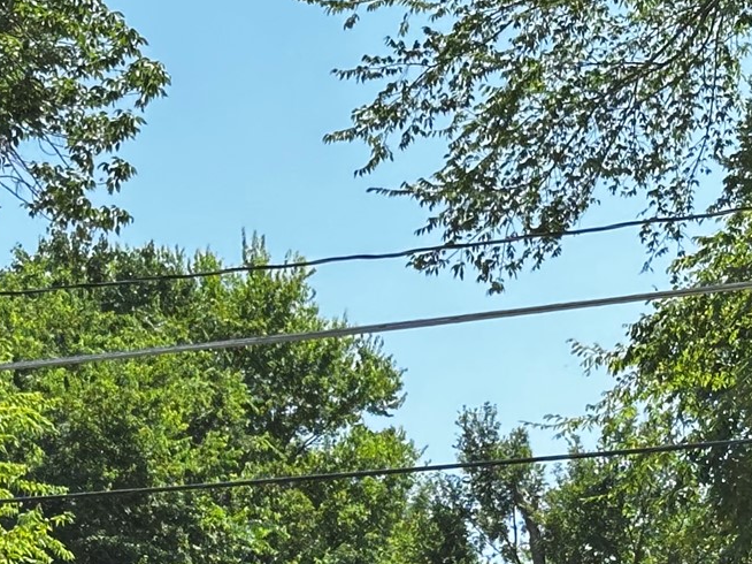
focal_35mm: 141
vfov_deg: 10.3
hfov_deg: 14.0
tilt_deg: +6.8
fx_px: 3062
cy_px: 679
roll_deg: -0.4
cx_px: 245
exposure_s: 1/1453
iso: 64
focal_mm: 6.86
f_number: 1.78
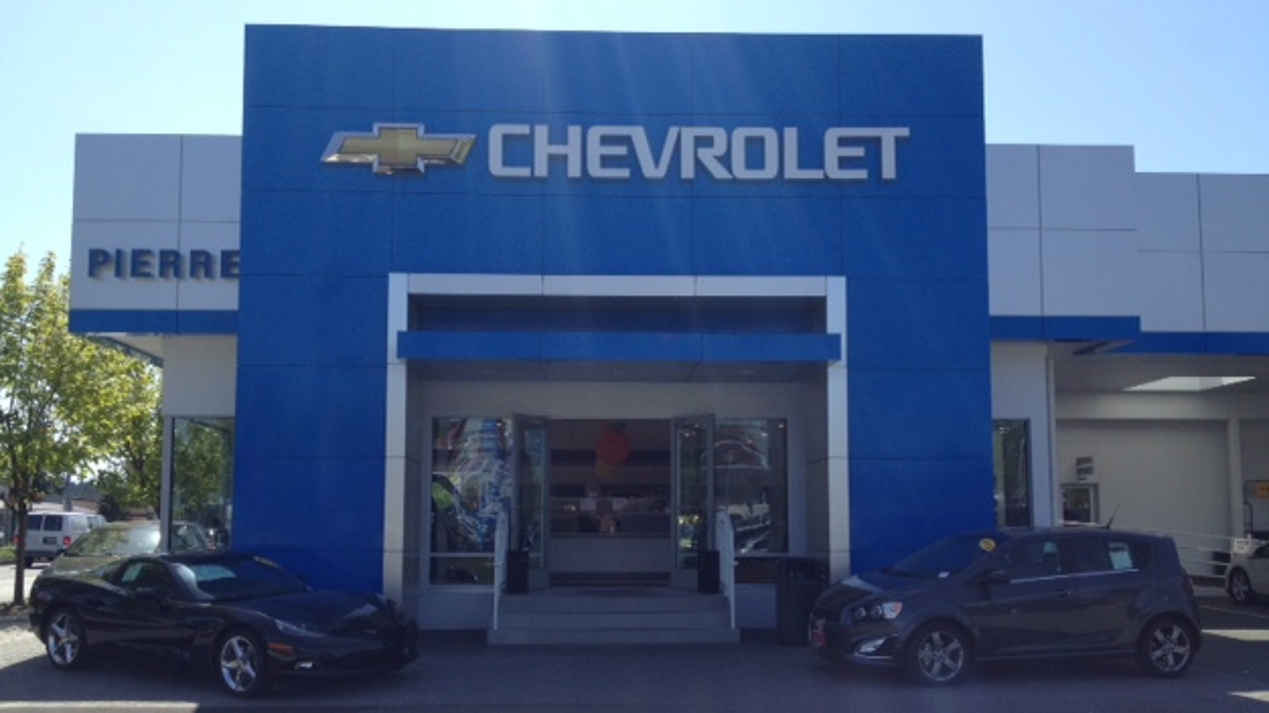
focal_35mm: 39
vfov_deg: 30.4
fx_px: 1312
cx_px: 624
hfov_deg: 51.6
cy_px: 421
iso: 50
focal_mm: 4.28
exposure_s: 1/1227
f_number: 2.4
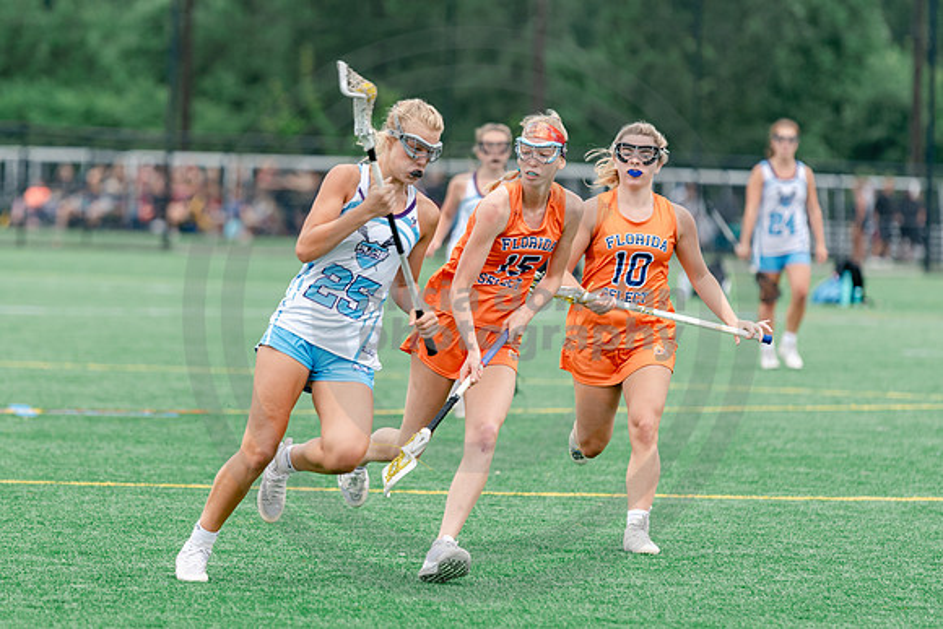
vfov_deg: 4.2
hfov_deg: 6.3
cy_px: 283
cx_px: 343
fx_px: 8569
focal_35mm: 327
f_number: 3.2
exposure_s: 1/640
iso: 250
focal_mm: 200
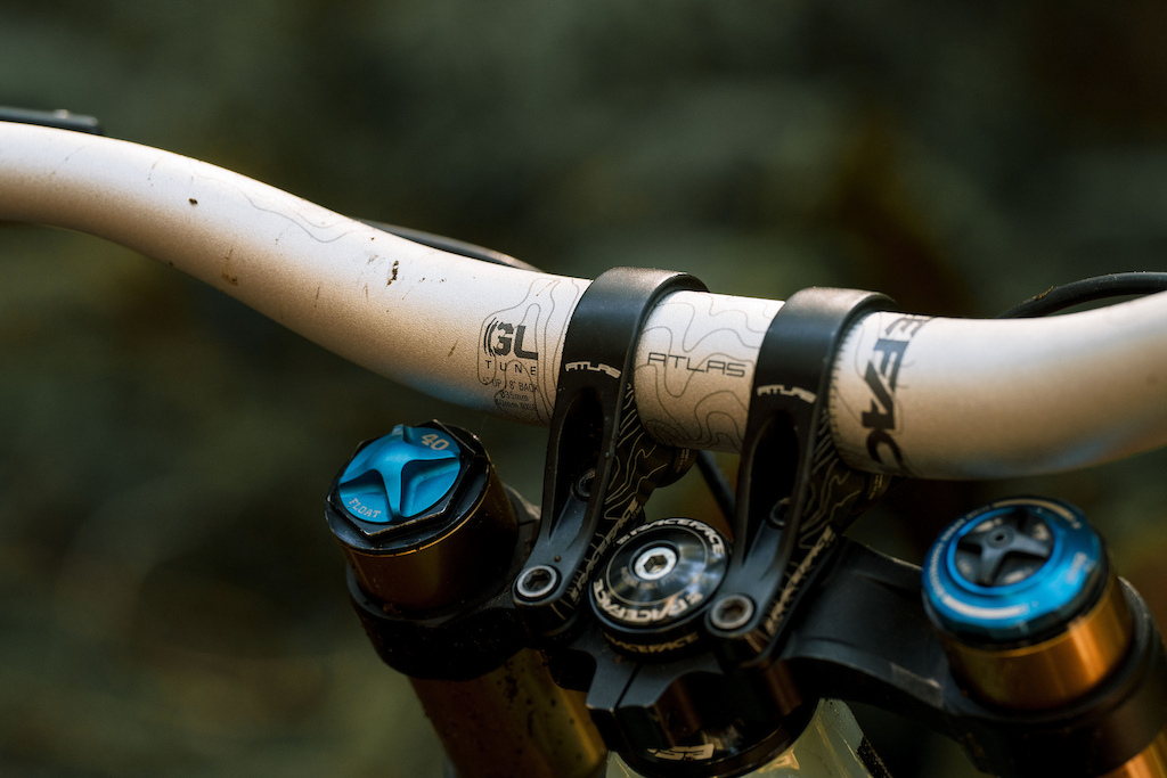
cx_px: 584
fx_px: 4636
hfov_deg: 14.3
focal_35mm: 143
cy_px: 389
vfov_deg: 9.6
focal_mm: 143
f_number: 5.6
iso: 1250
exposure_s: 1/40
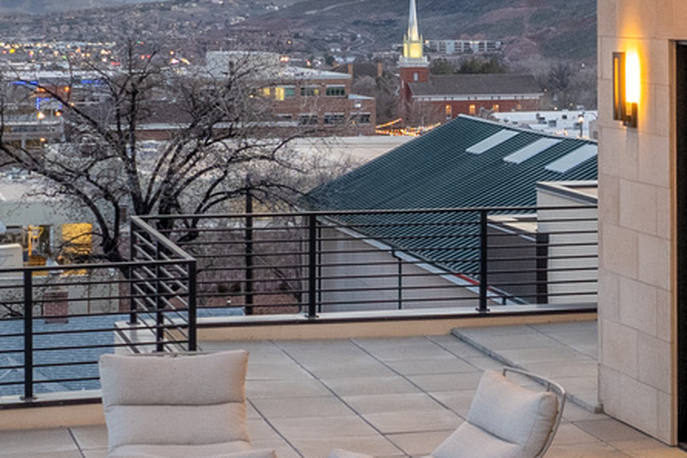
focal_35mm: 101
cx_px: 410
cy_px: 237
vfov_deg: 13.5
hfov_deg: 20.2
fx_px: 1927
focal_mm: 8.38
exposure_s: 1/30
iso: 100
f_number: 2.8
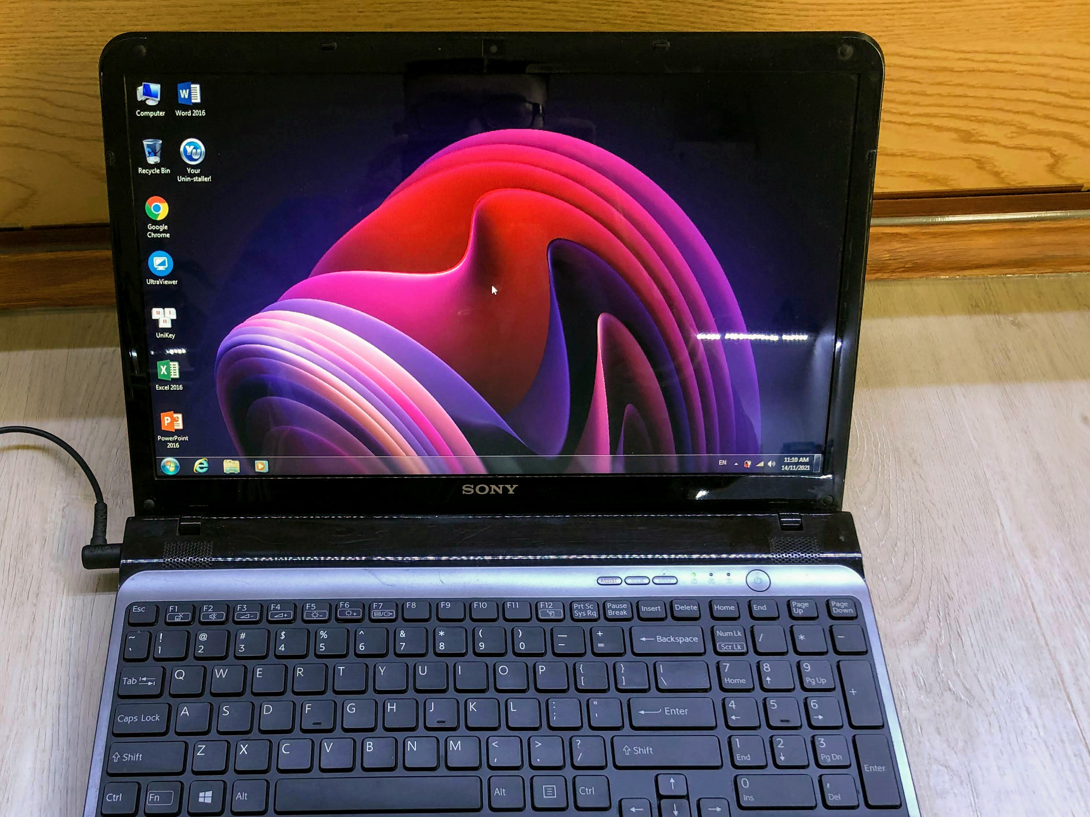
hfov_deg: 48.7
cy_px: 552
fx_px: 1197
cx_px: 440
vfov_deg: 37.3
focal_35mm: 38
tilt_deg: -56.8
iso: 40
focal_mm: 3.99
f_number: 1.8
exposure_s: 1/20
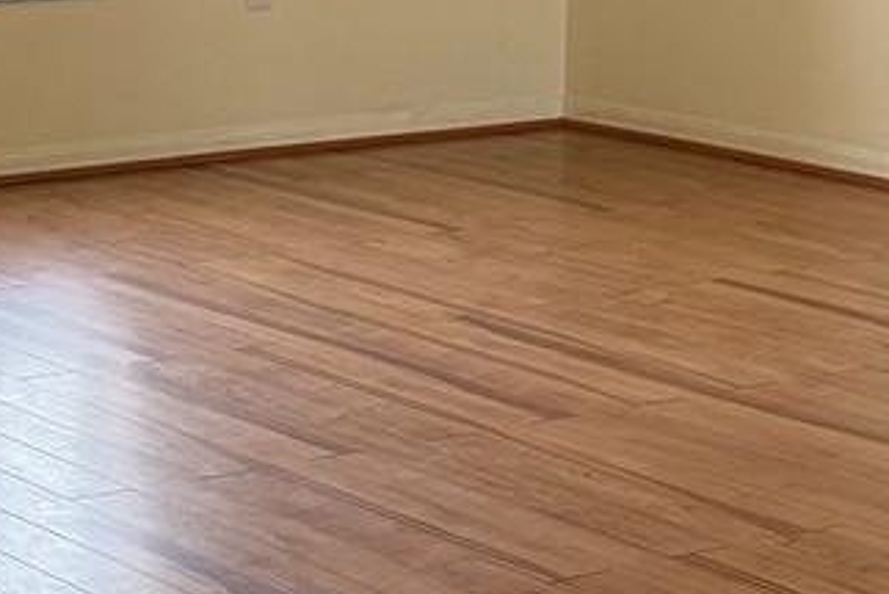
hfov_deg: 16.3
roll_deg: -0.3
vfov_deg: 10.9
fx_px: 3063
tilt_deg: -5.4
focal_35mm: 124
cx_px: 50
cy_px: -25
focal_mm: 6.76
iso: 80
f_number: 1.78
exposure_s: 1/133
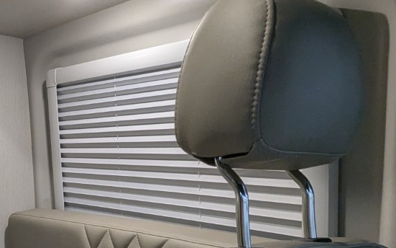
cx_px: -23
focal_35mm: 43
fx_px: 464
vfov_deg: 29.2
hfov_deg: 39.3
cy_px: 198
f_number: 2.2
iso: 182
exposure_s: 1/88
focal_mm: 2.35
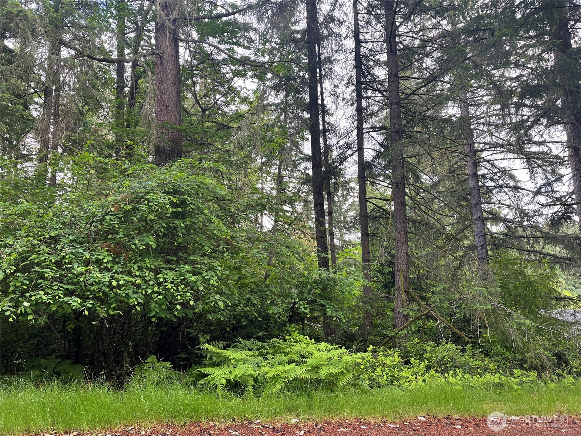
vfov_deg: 53.1
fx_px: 436
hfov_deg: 67.3
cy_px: 218
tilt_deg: +9.2
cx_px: 290
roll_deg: +2.9
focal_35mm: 26
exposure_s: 1/123
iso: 64
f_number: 1.6
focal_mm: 5.1
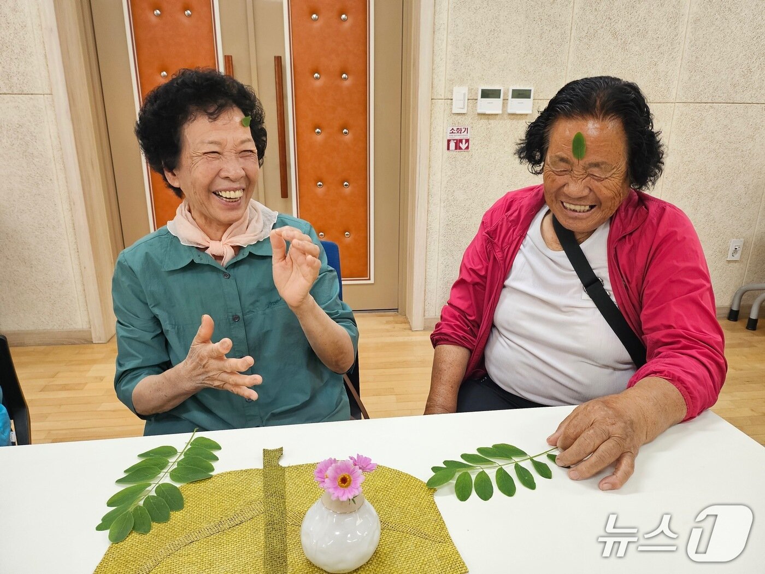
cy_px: 287
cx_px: 382
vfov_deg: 56.8
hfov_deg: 71.6
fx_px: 530
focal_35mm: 24
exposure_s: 1/180
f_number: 1.8
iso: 200
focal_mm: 5
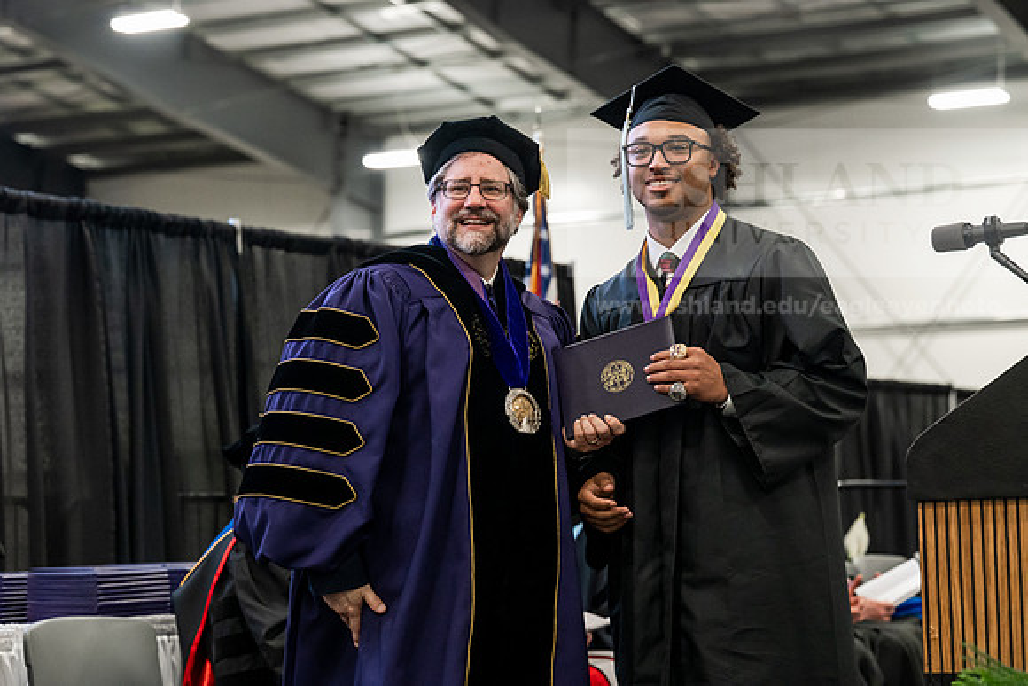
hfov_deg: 23.6
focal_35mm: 86
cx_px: 514
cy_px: 343
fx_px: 2456
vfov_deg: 15.9
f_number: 4.5
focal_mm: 86
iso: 4000
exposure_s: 1/200
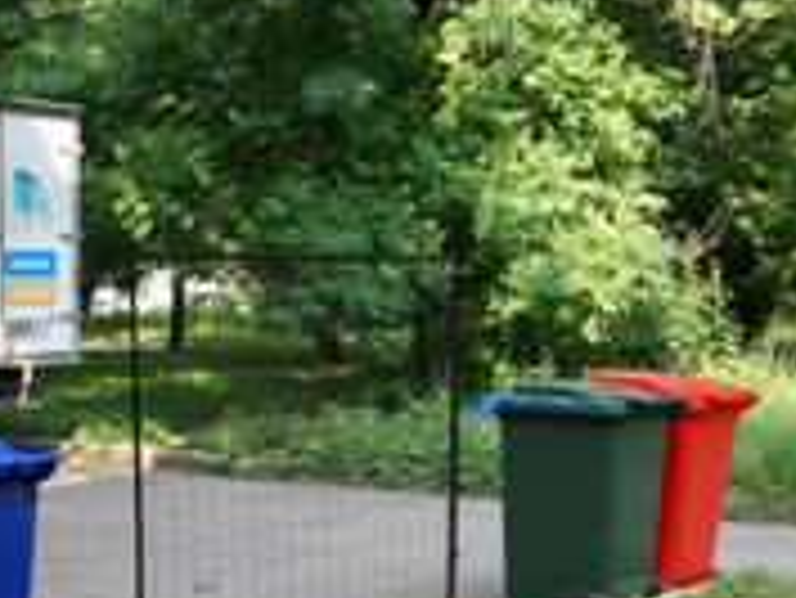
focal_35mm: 73
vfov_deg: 20.1
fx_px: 1680
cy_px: 402
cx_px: -58
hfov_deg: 25.0
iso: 400
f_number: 6.3
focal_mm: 20
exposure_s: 1/200
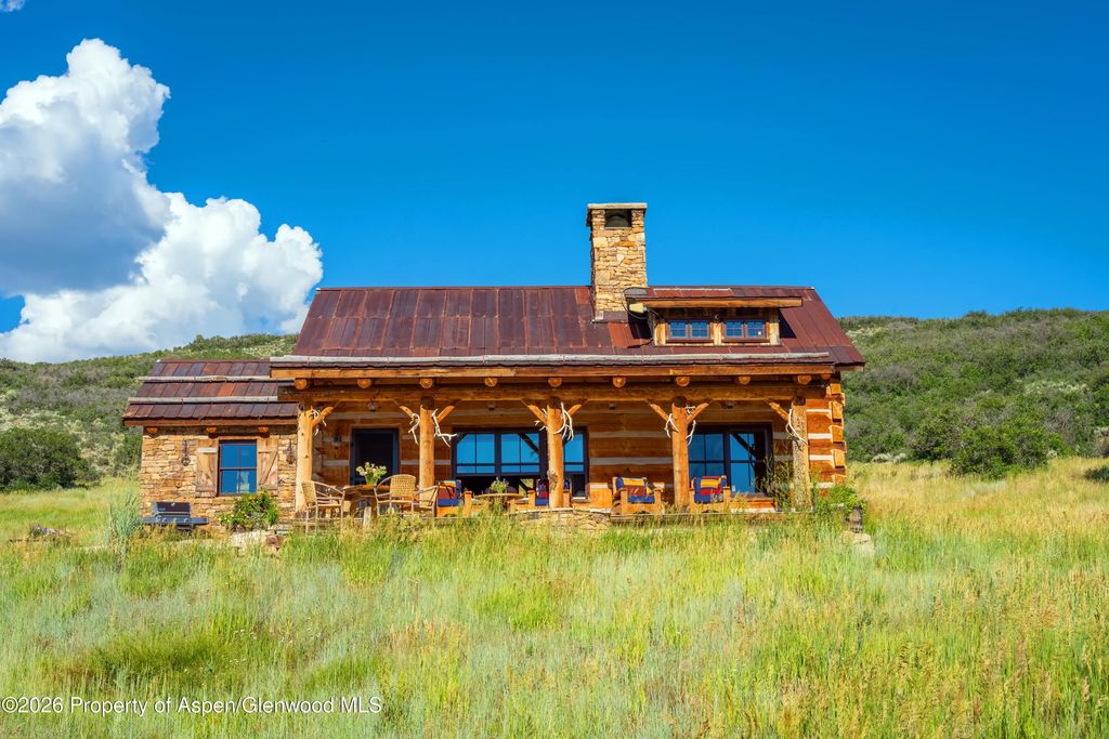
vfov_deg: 30.6
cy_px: 370
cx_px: 554
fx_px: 1352
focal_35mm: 44
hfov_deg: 44.6
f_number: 11
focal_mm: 43.9
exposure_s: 1/8000
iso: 400
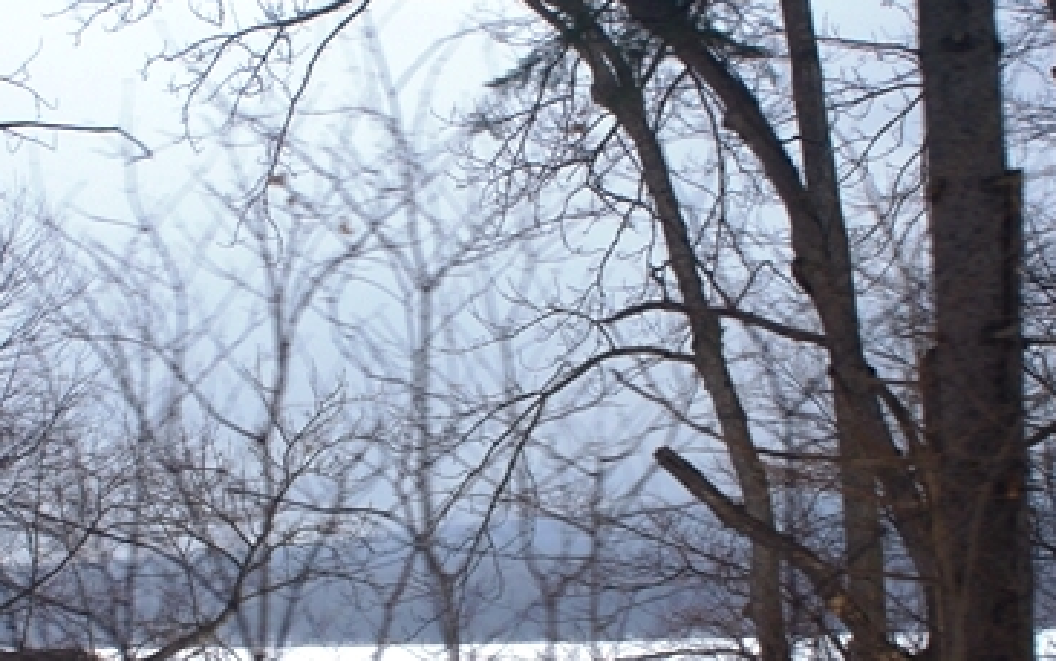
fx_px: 1727
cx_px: 378
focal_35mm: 60
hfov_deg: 33.8
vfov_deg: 21.6
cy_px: 423
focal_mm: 18
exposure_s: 1/320
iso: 200
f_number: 5.6
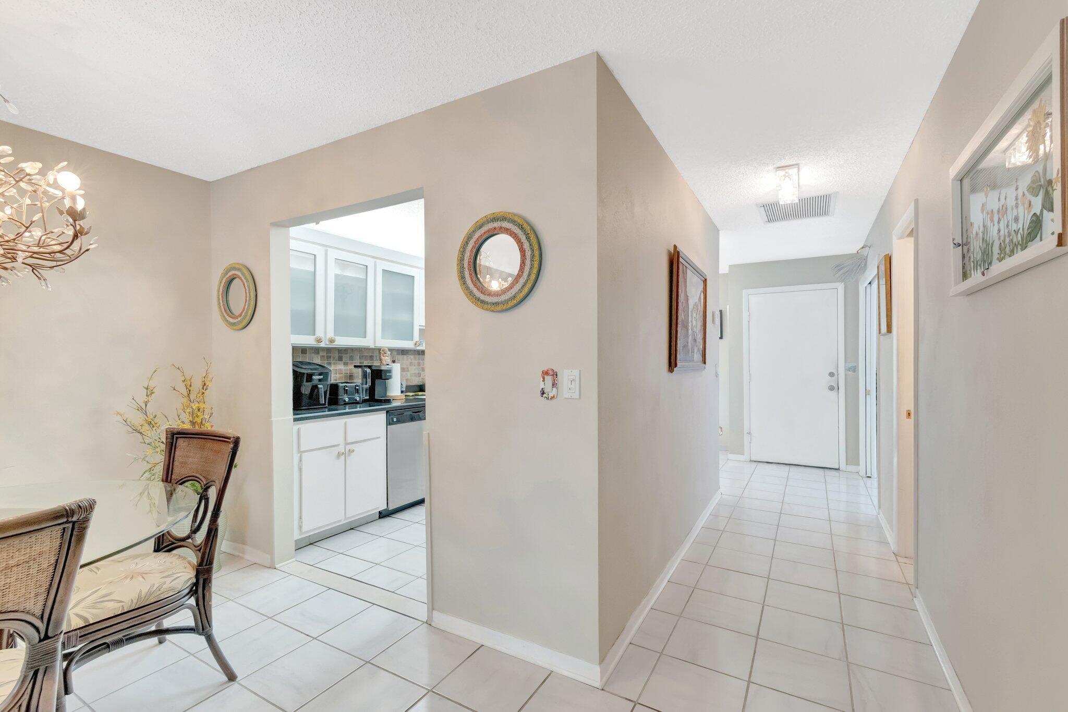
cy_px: 356
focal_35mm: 15
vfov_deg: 77.3
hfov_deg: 100.4
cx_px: 534
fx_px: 445
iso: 1400
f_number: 8
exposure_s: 1/15
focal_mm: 10
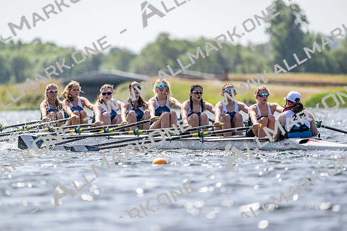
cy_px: 118
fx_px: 3930
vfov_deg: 3.4
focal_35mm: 408
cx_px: 173
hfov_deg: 5.1
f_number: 4.5
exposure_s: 1/2500
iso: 180
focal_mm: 400
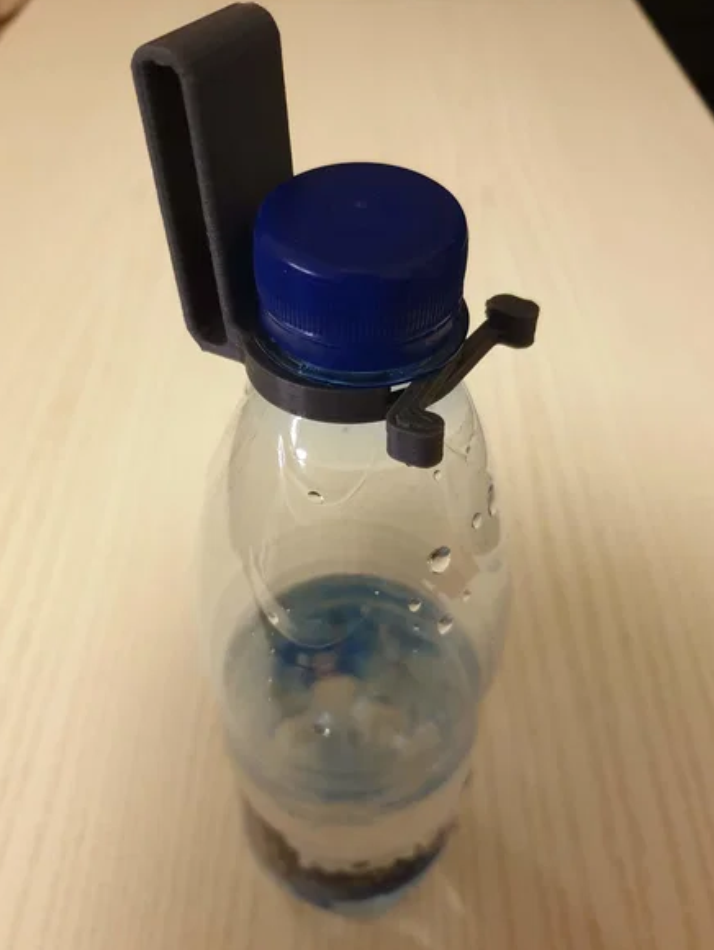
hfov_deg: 49.8
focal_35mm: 28
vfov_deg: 63.4
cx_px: 351
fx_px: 769
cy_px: 468
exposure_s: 1/50
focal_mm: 4.3
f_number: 1.5
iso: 320
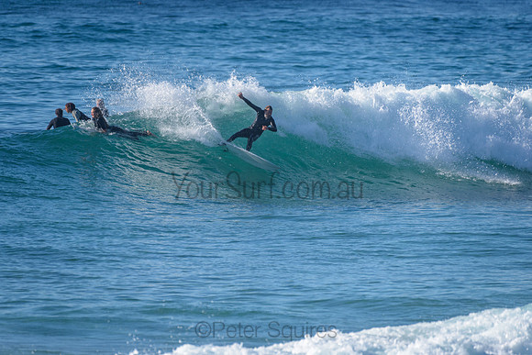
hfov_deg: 3.4
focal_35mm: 613
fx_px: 9058
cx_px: 212
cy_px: 141
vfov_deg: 2.2
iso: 200
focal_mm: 500
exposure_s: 1/2000
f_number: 5.6
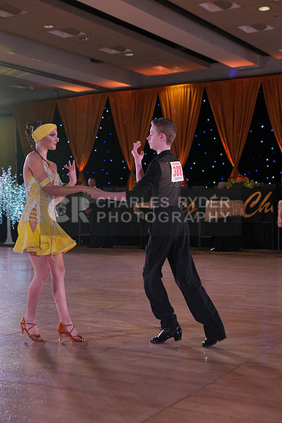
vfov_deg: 37.5
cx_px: 141
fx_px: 622
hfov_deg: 25.5
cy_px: 212
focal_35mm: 53
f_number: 4
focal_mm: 53
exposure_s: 1/400
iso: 800
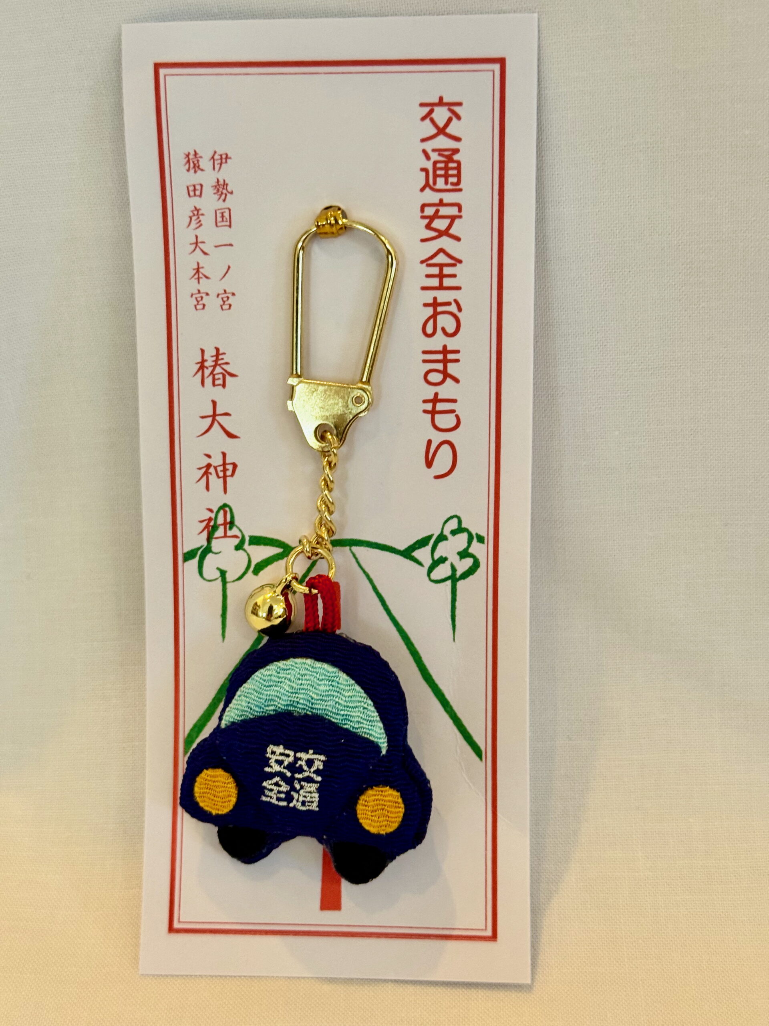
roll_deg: +0.9
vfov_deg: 39.7
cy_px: 513
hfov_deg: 30.3
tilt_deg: -31.2
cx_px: 384
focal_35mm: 48
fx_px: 1422
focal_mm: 6.76
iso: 200
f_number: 1.78
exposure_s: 1/60
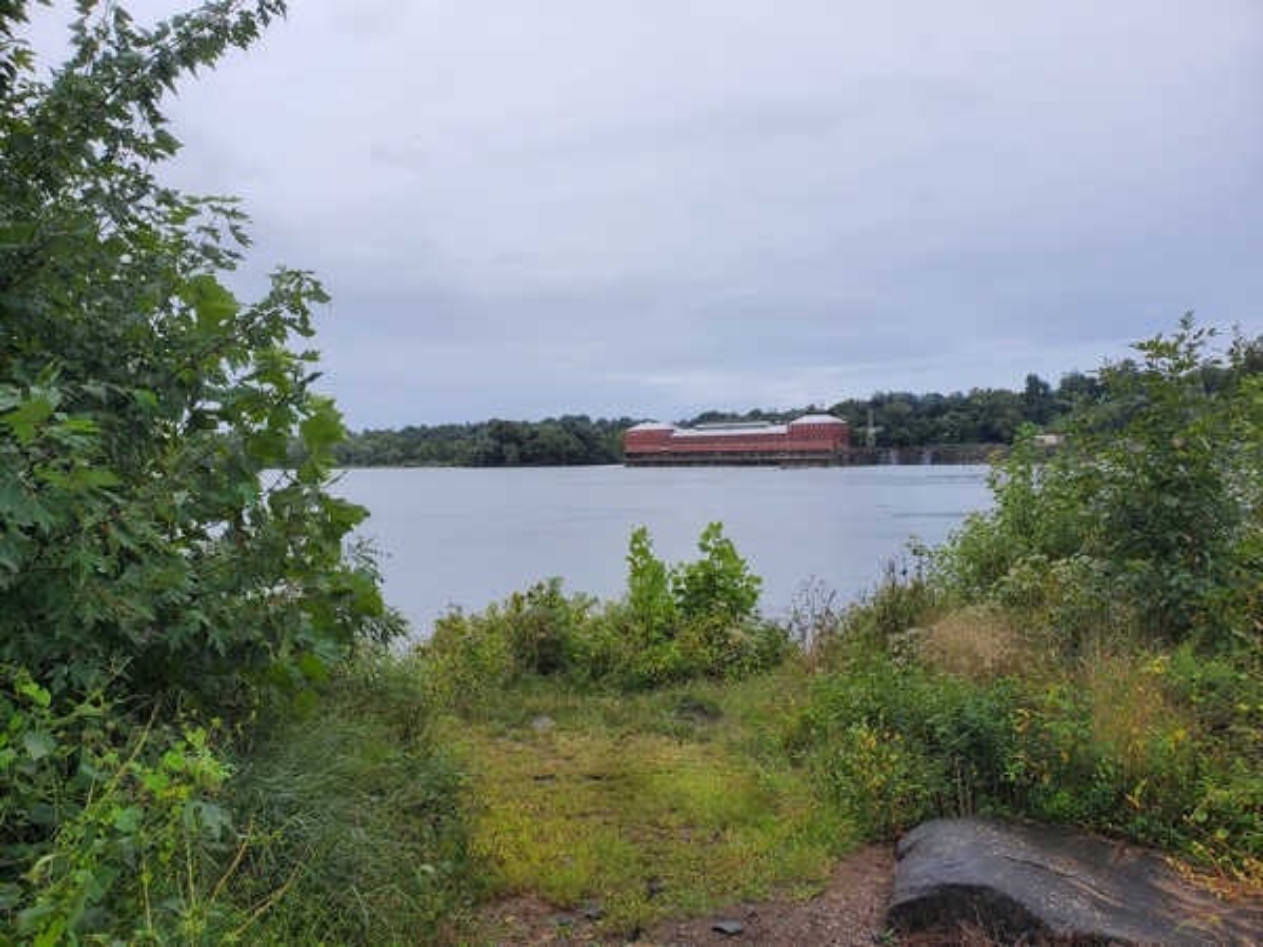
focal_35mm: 26
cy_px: 474
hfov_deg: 67.3
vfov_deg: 53.1
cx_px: 632
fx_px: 949
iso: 50
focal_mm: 4.3
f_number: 2.4
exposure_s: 1/429
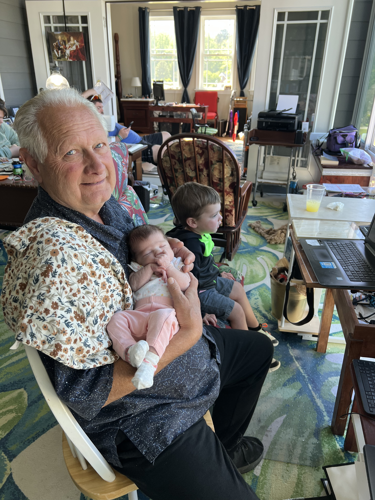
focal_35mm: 26
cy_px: 250
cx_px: 188
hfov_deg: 53.1
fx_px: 376
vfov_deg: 67.3
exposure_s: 1/120
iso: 64
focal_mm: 5.7
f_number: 1.5
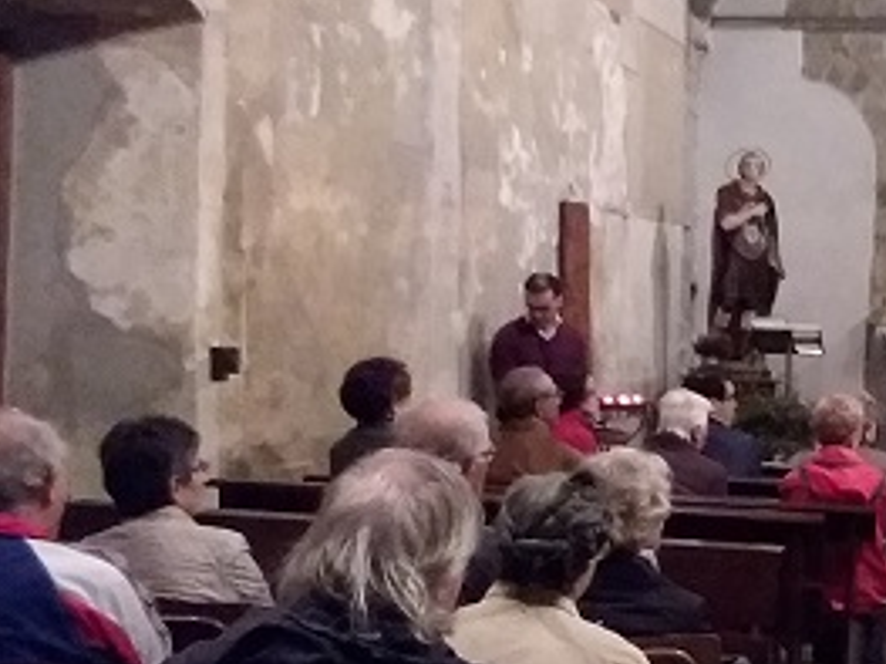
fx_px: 1842
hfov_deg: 24.9
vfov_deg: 20.4
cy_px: 325
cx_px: 1011
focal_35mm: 72
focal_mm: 2.91
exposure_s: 1/17
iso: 500
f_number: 1.9
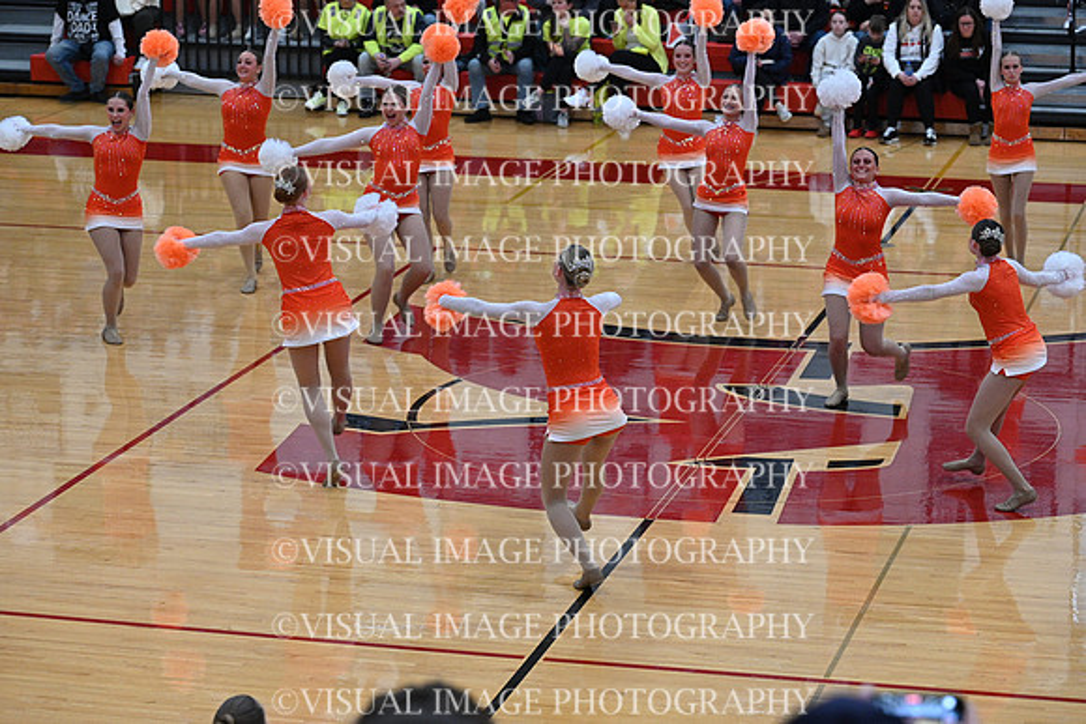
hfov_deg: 19.5
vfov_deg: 13.0
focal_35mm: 105
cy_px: 362
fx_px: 3168
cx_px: 543
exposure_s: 1/400
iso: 4000
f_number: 4
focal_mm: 105
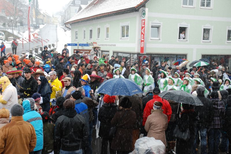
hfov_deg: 42.3
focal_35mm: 46
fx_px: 299
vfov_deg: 29.0
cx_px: 116
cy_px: 77
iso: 250
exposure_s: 1/80
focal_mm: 31
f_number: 8
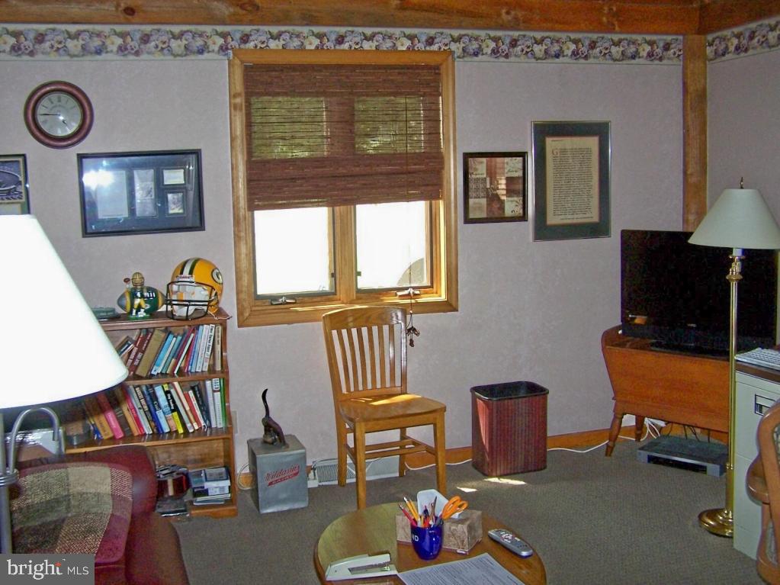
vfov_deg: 37.7
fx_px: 856
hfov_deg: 49.0
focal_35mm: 38
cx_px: 390
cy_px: 292
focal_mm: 6.3
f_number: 2.8
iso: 140
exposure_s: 1/60
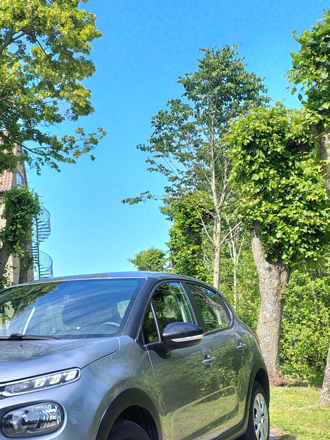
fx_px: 686
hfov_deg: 26.3
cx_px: 47
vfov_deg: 35.3
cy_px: 285
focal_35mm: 54
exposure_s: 1/338
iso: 144
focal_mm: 4.71
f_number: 1.7
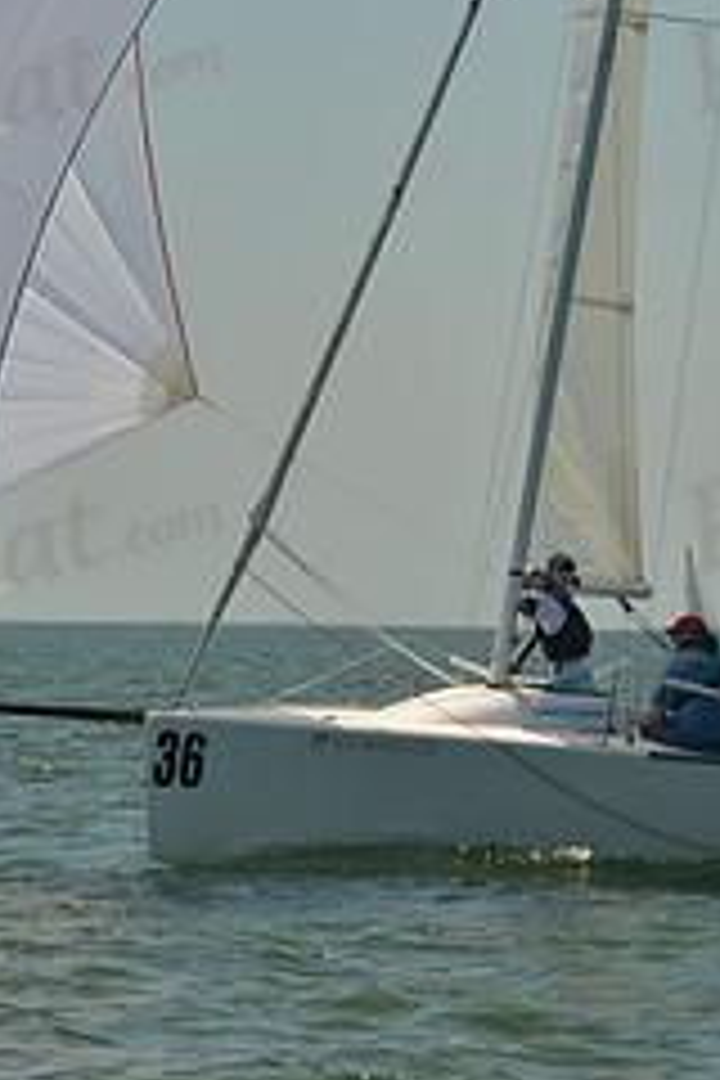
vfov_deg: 8.4
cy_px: -171
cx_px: 457
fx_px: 7259
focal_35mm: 242
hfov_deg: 5.7
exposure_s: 1/640
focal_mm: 100
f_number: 8
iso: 200
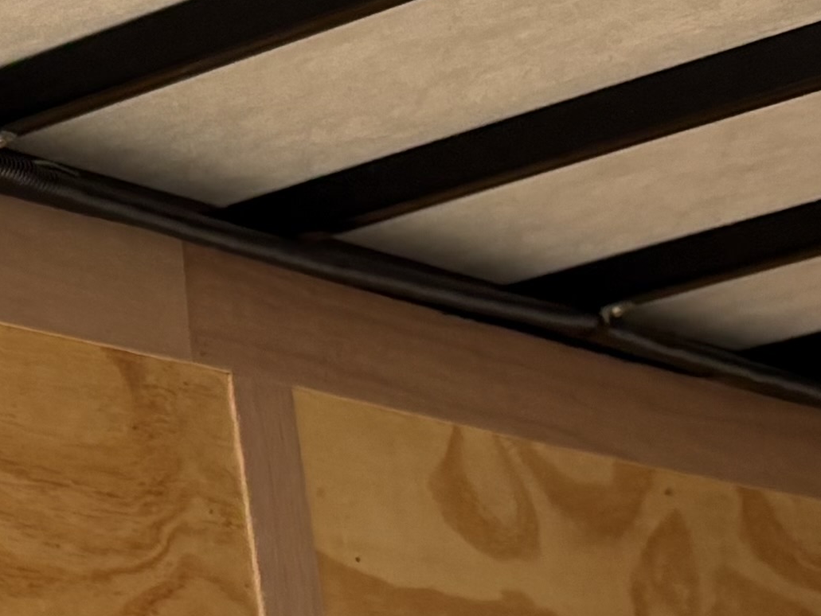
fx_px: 3416
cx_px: -1206
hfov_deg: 11.2
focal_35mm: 144
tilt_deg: +4.8
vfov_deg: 10.1
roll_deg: +4.7
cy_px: 859
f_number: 1.6
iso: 64
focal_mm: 5.96
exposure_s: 1/959
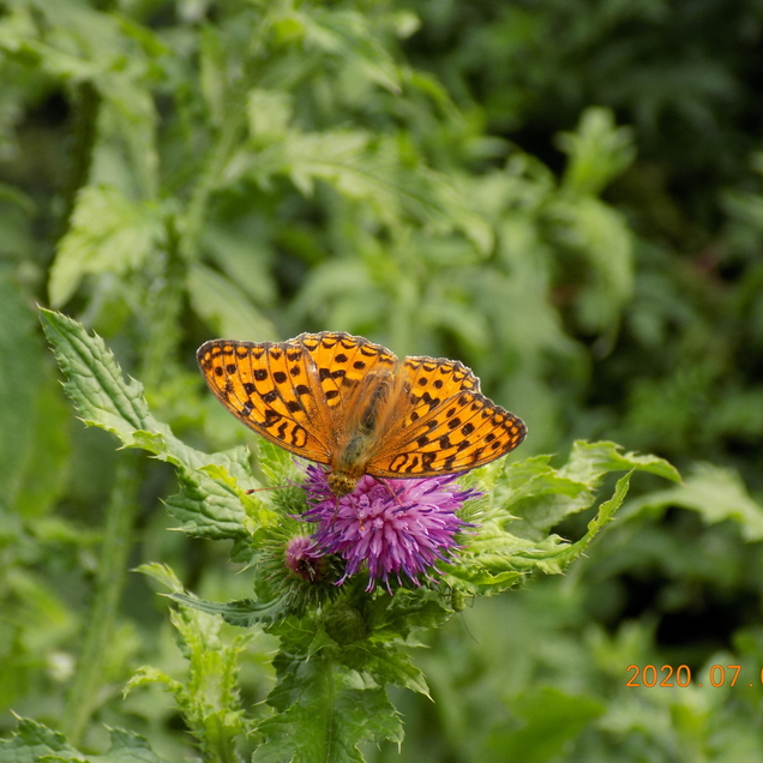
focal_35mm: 140
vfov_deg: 12.5
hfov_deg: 12.5
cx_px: 333
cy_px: 382
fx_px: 3491
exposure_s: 1/100
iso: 80
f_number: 4.8
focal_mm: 20.9
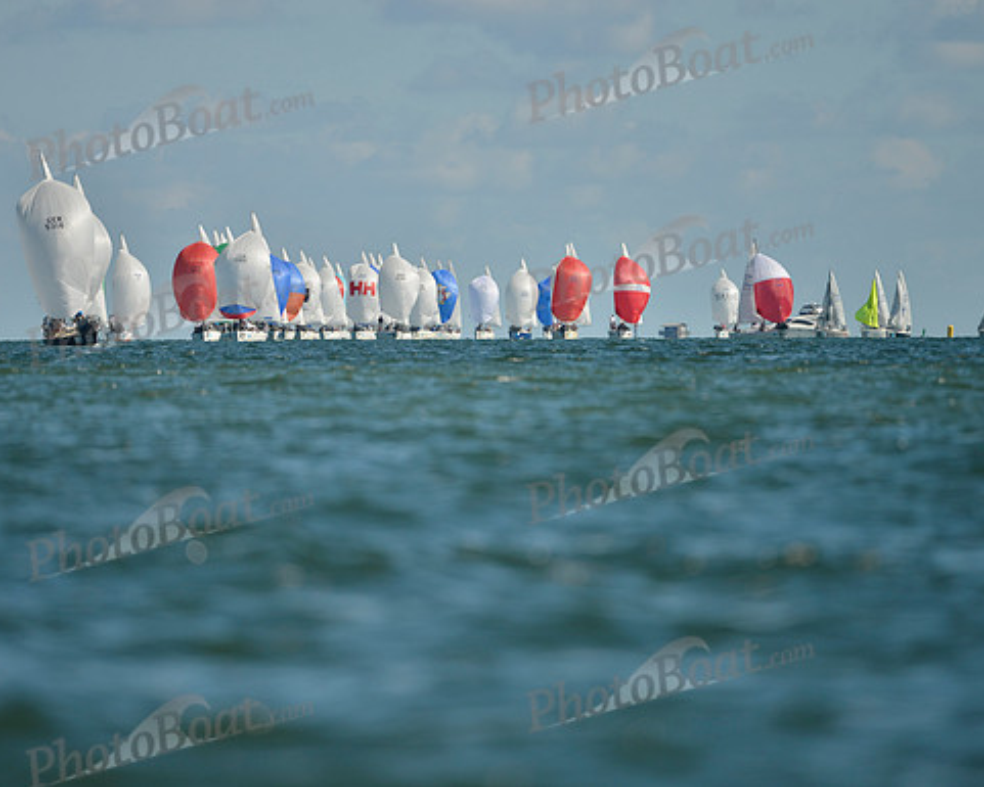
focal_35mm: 453
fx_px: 13195
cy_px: 394
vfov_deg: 3.4
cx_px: 421
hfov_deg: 4.3
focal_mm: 400
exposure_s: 1/2500
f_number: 4
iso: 200
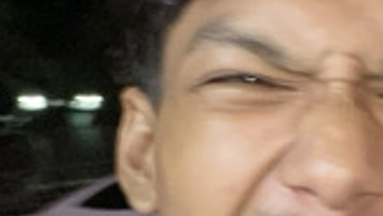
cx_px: 255
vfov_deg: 11.3
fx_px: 1067
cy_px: 249
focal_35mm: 105
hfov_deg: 20.3
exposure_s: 1/22
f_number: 2.2
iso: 400
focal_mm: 2.71
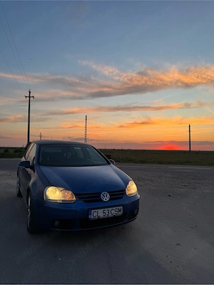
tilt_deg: +1.7
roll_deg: -1.7
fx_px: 198
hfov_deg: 56.8
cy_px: 142
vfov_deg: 71.6
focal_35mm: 24
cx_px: 107
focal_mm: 6.76
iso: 80
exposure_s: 1/510
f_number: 1.78
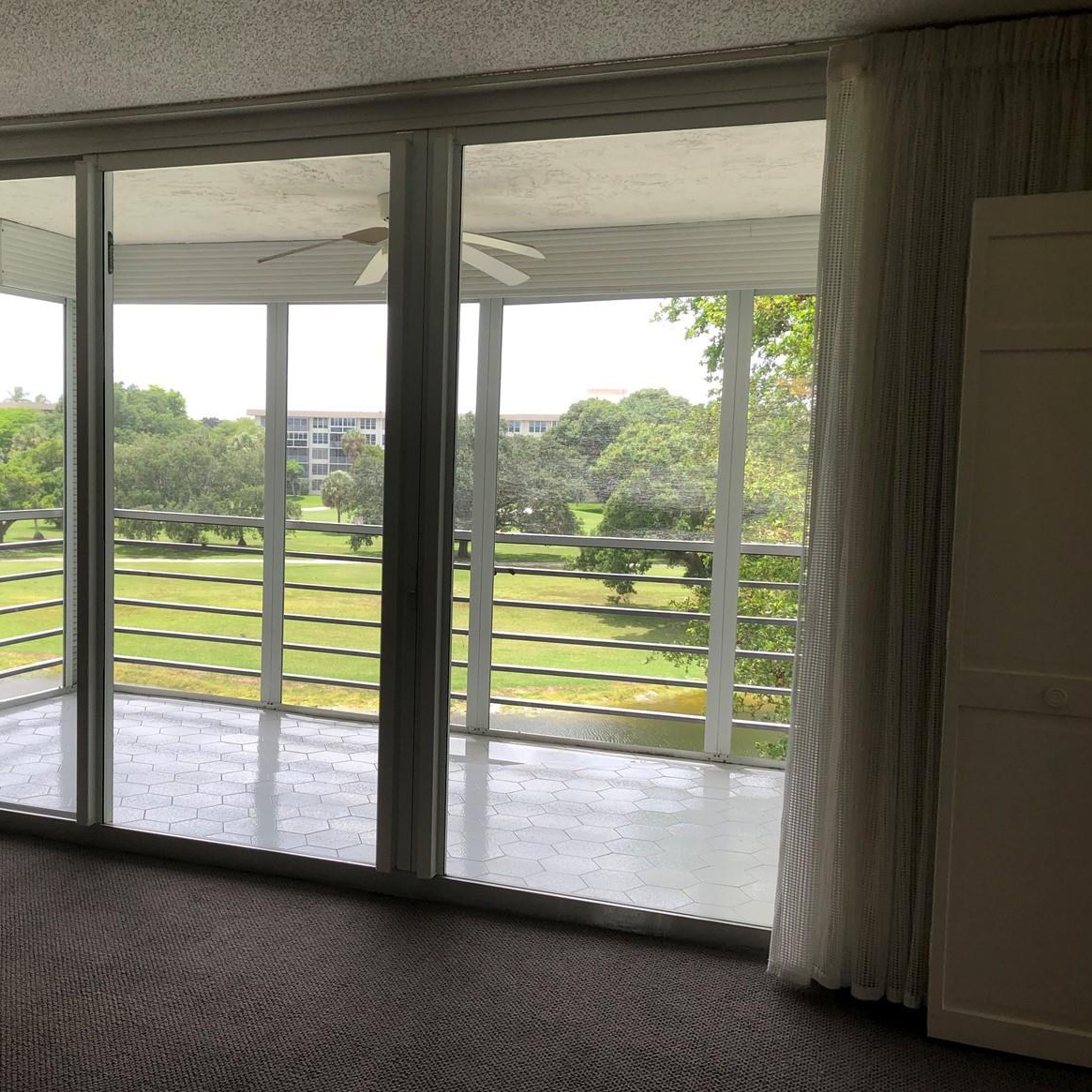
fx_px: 1213
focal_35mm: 34
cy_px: 547
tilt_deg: -3.8
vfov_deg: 48.5
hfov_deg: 47.9
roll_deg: -0.9
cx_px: 392
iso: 20
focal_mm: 3.99
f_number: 1.8
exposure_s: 1/139
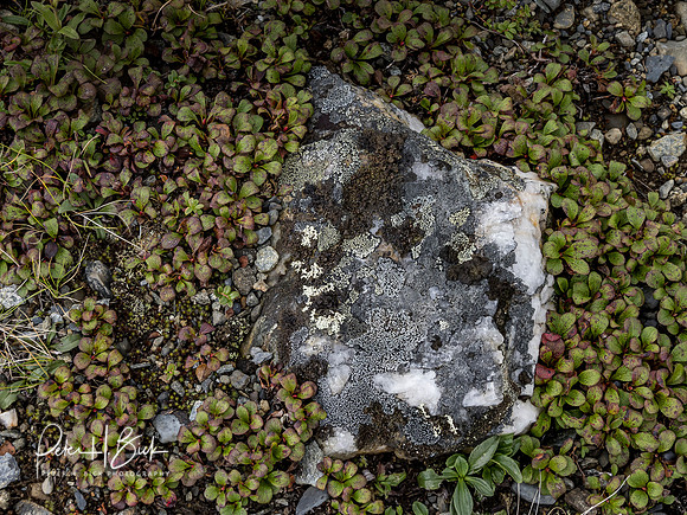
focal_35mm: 82
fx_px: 1627
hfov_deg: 23.8
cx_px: 344
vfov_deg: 18.0
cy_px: 258
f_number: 8
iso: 400
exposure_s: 1/125
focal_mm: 41
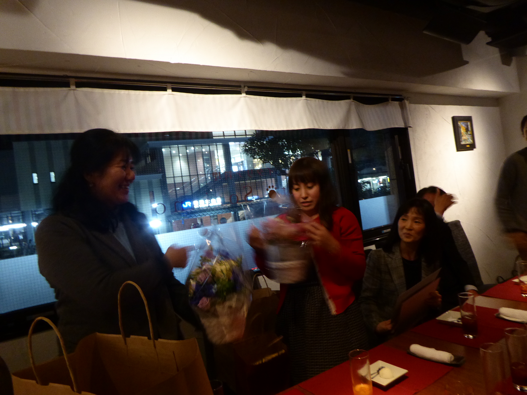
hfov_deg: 69.4
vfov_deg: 54.9
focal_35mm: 25
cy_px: 198
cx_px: 264
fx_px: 381
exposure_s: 1/8
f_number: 3.3
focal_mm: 4.3
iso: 400
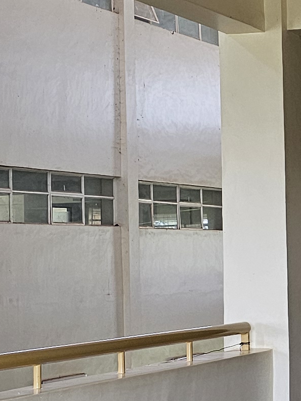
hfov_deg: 12.2
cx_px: 438
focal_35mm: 116
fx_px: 1345
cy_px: 241
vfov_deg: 17.0
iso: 160
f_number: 1.7
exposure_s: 1/207
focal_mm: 6.3
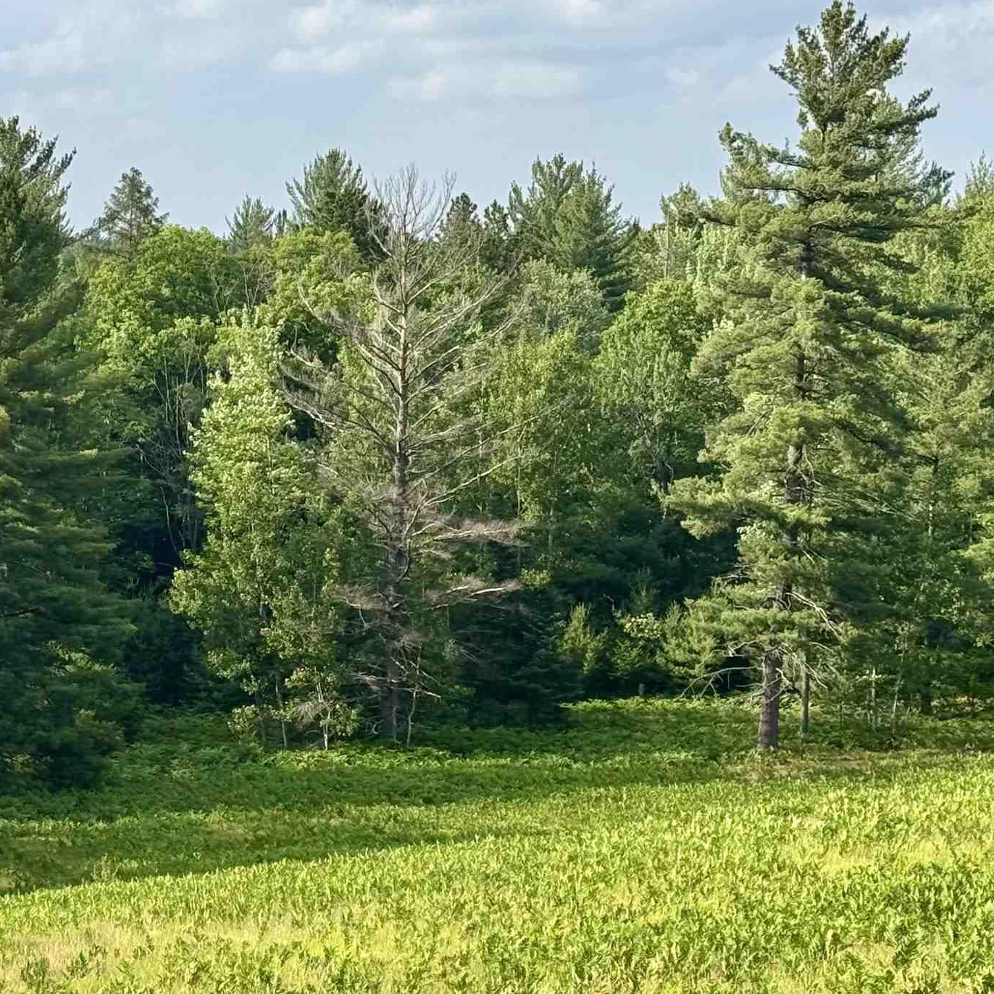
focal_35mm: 95
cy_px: 676
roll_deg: +1.7
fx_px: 3086
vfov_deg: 18.2
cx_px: 108
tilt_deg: -9.5
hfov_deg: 18.0
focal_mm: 6.76
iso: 64
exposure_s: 1/1923
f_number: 1.78
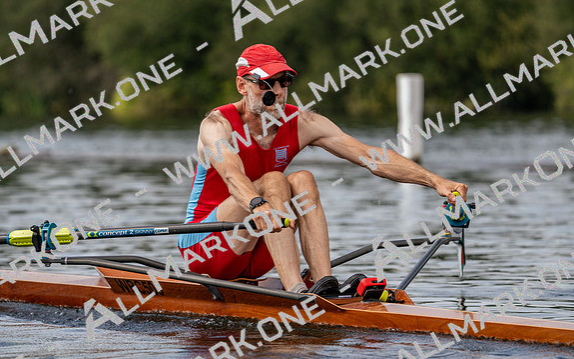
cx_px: 287
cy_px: 188
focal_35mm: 292
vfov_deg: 4.5
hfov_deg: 7.2
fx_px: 4567
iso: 320
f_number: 5.6
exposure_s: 1/1600
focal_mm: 284
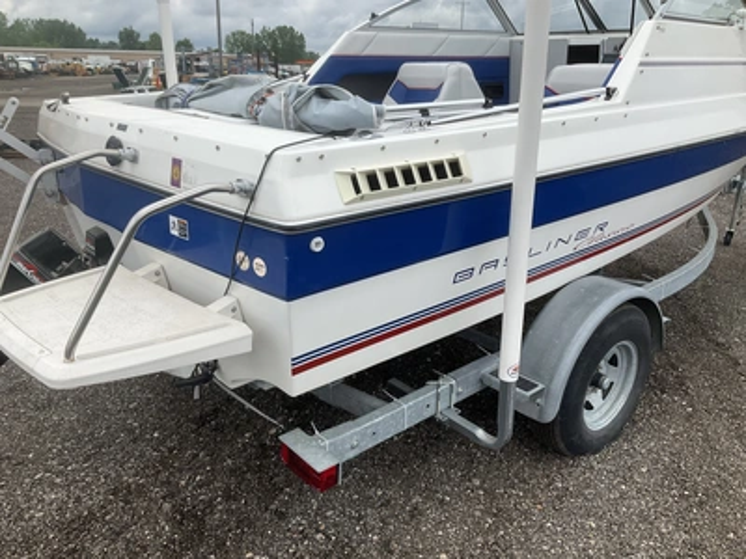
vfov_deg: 48.2
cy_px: 280
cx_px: 373
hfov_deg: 61.7
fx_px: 625
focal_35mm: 29
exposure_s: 1/1534
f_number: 1.8
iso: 25
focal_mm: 3
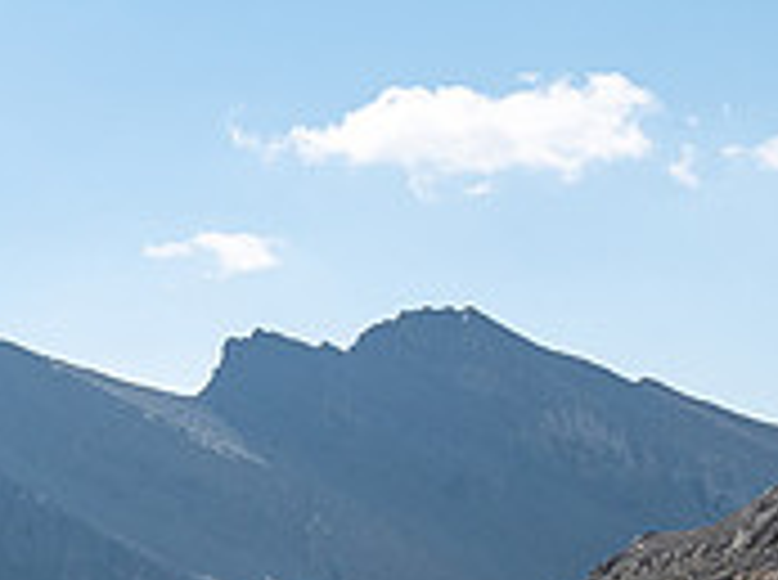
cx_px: -67
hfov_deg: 15.9
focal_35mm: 121
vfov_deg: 12.0
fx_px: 2714
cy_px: 686
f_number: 8
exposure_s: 1/250
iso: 200
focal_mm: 18
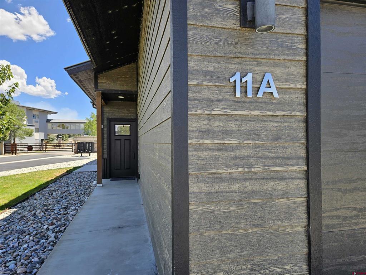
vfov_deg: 58.9
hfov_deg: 73.9
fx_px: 243
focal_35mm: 23
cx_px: 183
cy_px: 138
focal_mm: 5.4
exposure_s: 1/487
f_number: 1.8
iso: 25
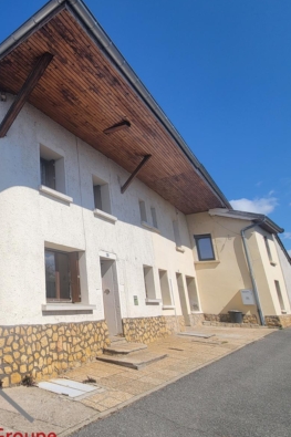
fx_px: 243
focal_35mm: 20
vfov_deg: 83.8
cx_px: 18
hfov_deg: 52.6
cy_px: 236
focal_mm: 2.2
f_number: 2.2
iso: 50
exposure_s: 1/2000
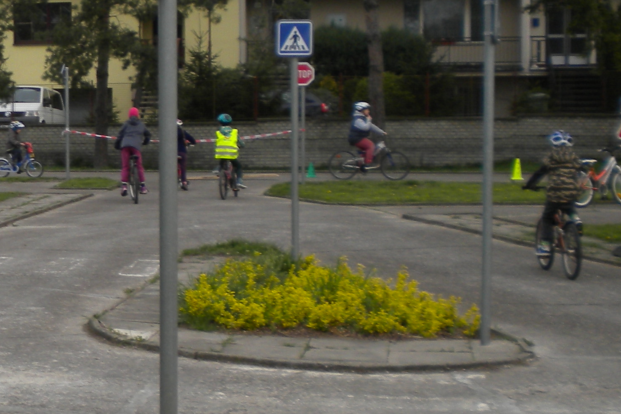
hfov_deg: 21.6
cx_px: -44
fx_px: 1552
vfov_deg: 15.2
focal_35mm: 90
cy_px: 262
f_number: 4.6
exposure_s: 1/316
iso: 80
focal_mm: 6.3
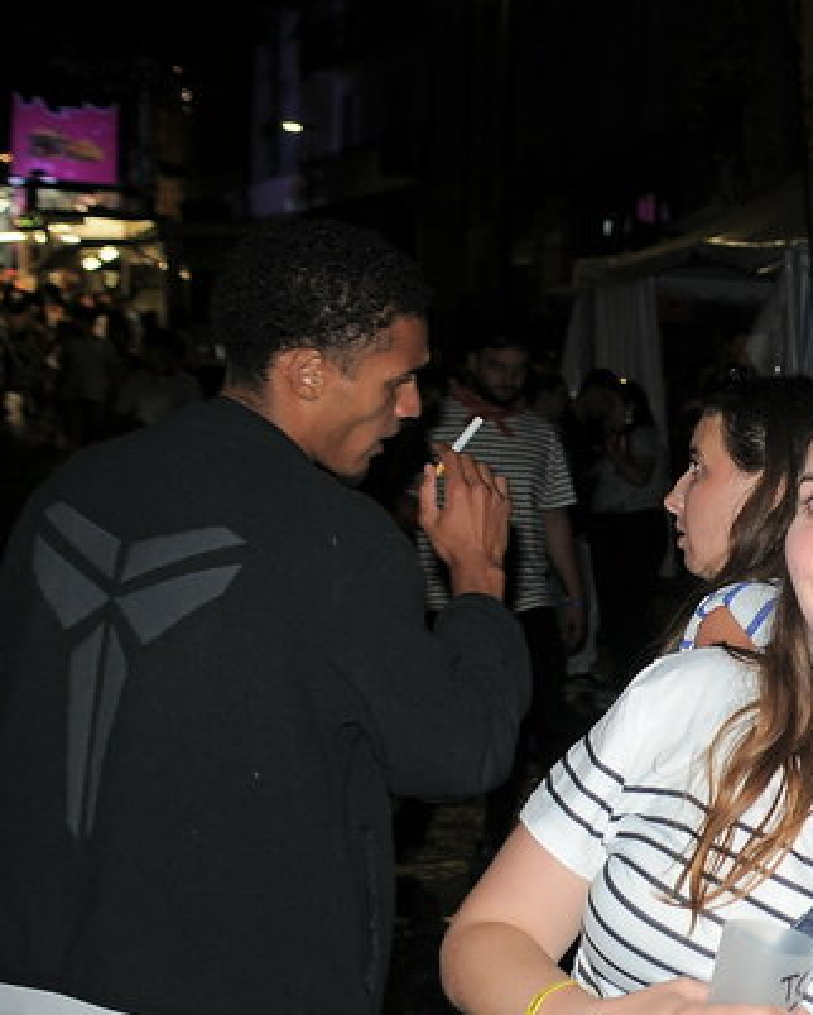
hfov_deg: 17.3
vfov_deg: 24.7
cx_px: 1323
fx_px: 2314
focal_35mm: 77
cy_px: 547
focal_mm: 18
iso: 200
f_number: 3.5
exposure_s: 1/60
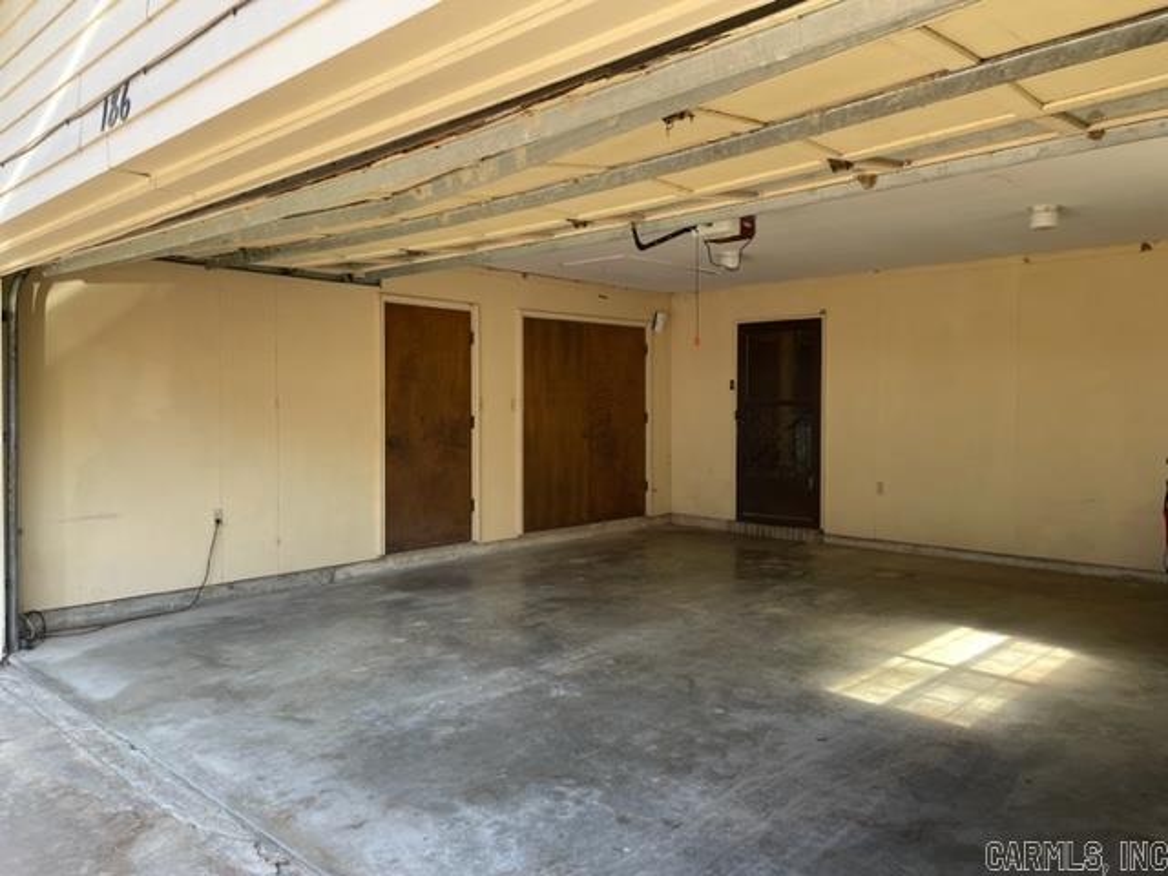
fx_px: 877
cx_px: 584
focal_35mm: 26
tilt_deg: -1.7
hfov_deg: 67.3
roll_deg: -0.1
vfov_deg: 53.1
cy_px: 438
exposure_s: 1/121
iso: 40
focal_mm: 4.2
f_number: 1.6
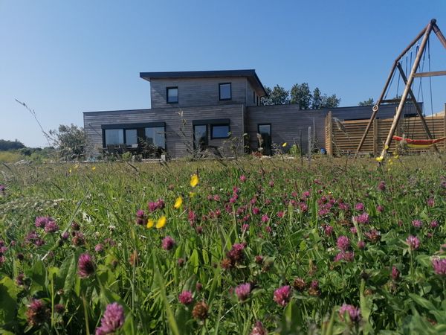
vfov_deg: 51.4
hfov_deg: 65.3
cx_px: 223
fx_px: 348
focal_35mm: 27
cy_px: 168
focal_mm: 4.75
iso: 50
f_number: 1.8
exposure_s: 1/2092
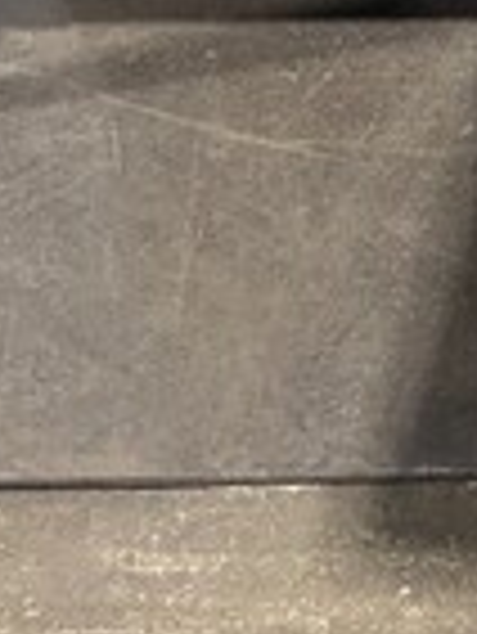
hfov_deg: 12.7
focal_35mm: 109
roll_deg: -0.3
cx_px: 792
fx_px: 2000
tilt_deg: -40.9
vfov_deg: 14.9
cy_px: -616
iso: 500
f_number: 1.78
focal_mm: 6.76
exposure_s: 1/60
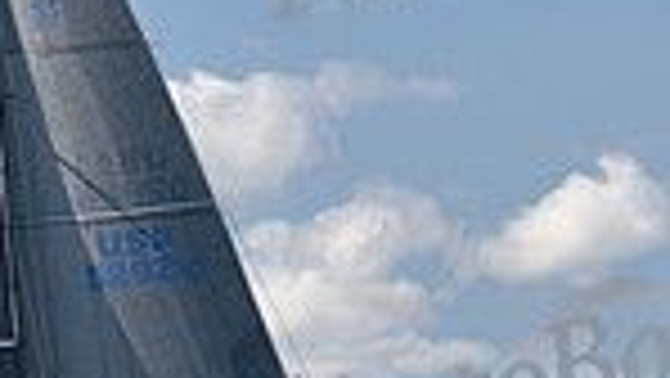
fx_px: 7412
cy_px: 202
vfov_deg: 2.9
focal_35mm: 417
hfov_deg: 5.2
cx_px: 34
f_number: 4
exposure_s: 1/1250
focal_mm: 102
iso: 250
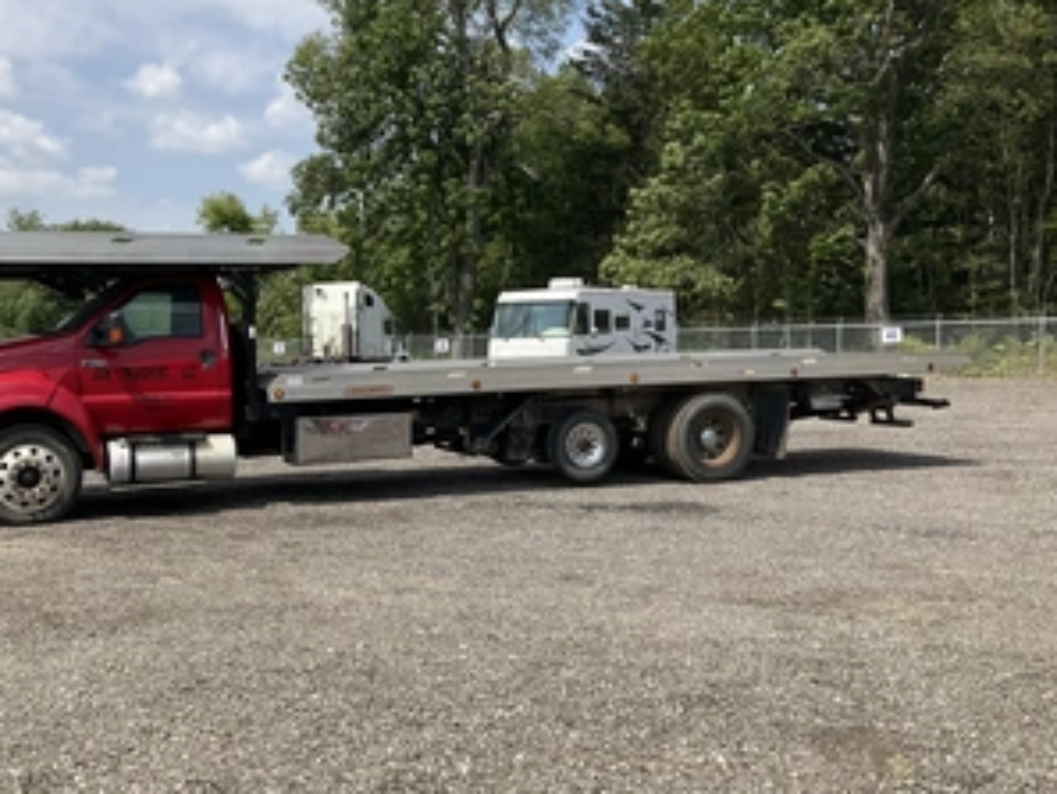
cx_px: 416
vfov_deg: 36.8
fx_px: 1191
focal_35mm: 39
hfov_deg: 47.5
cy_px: 360
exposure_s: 1/2058
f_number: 1.8
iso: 25
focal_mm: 3
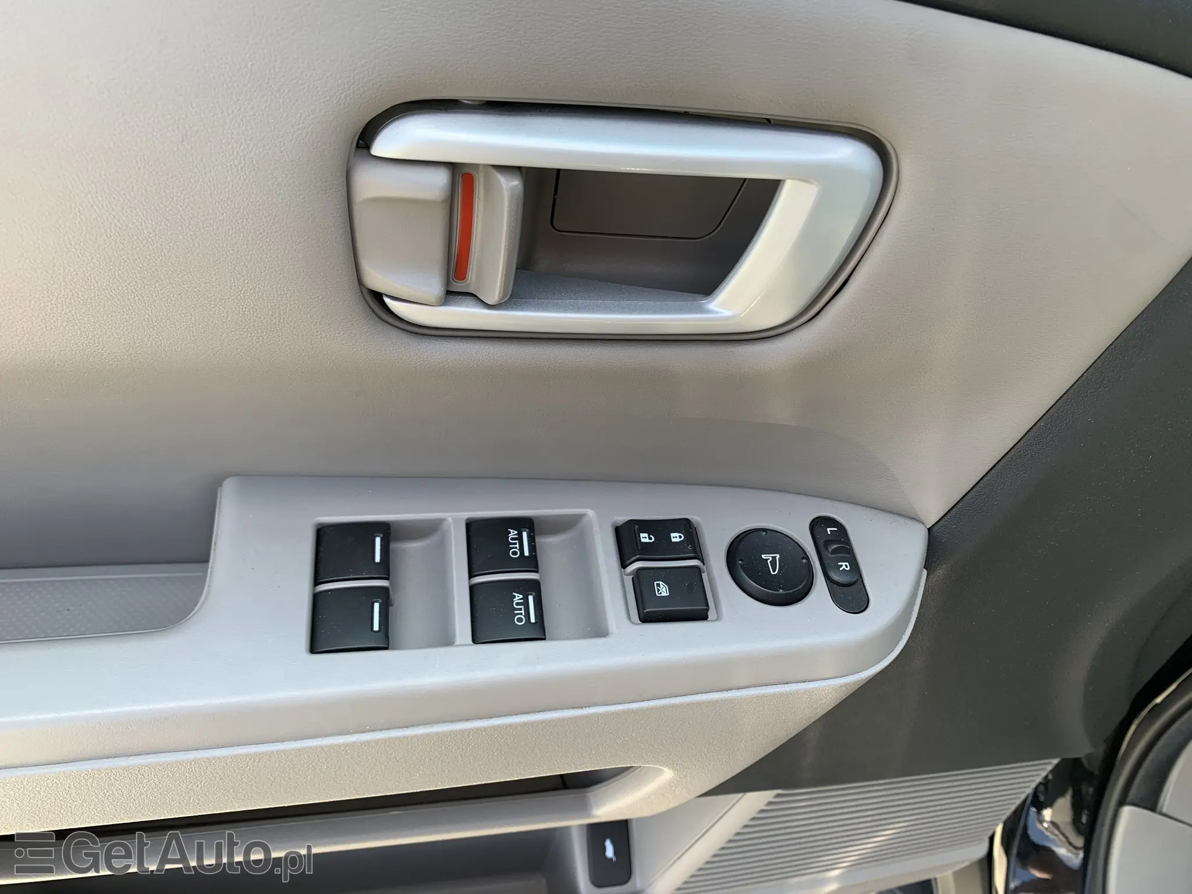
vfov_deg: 53.1
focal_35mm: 26
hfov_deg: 67.3
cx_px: 596
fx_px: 895
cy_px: 447
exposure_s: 1/158
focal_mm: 4.25
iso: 25
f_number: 1.8
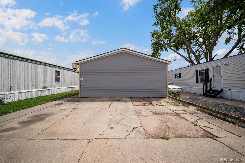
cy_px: 82
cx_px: 122
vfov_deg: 90.0
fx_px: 82
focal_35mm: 12
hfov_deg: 112.6
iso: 250
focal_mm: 12
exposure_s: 1/640
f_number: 9
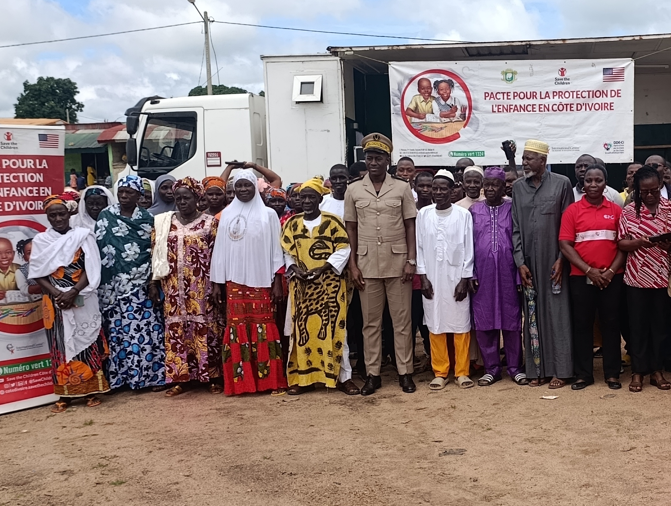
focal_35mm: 45
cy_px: 281
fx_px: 874
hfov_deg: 40.4
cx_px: 528
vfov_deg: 32.2
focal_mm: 6.11
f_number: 1.65
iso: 50
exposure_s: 1/568
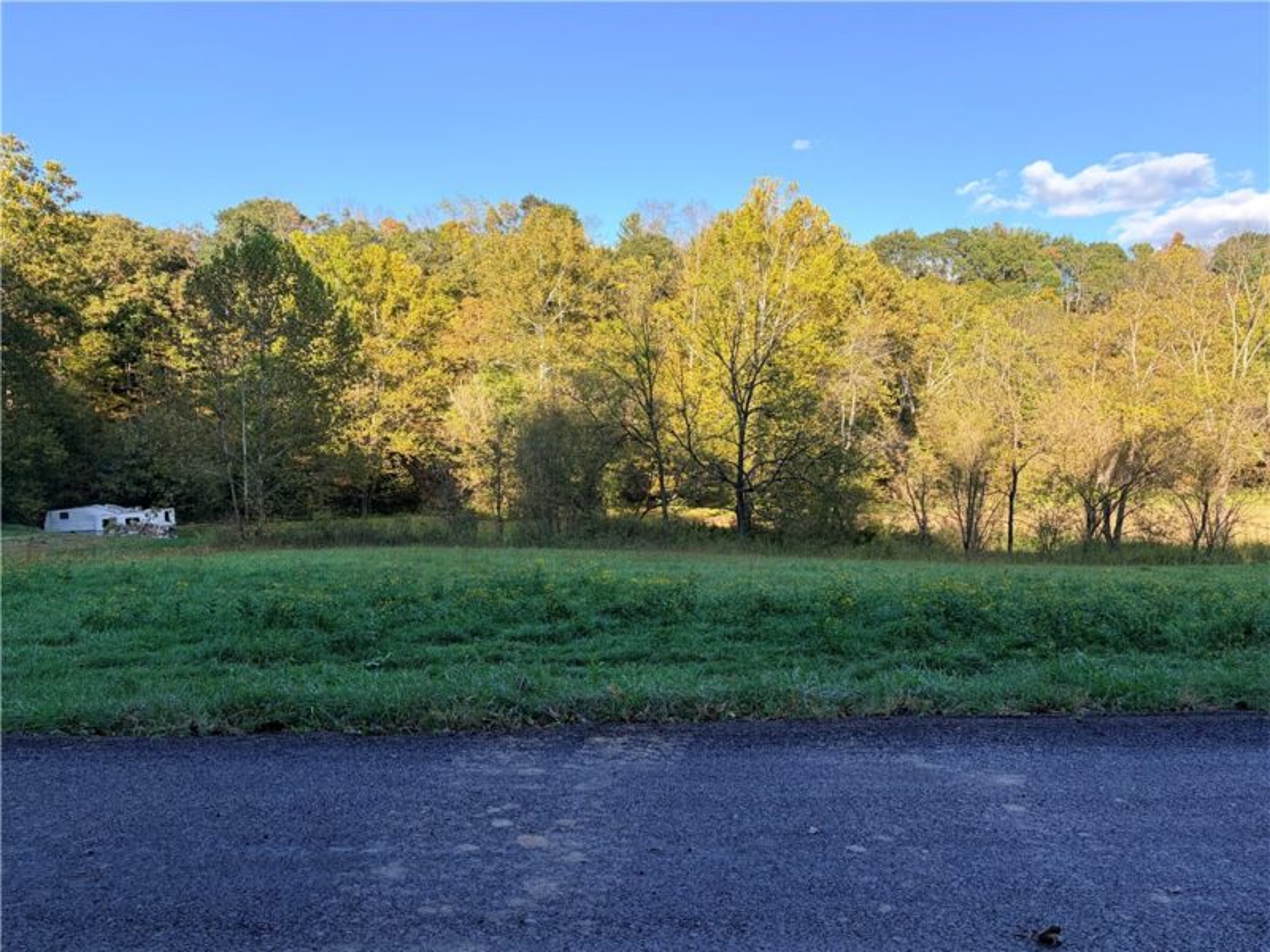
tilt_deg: -1.5
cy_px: 476
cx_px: 635
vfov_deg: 53.1
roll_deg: -0.2
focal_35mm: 26
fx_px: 954
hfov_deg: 67.3
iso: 50
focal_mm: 5.96
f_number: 1.6
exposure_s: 1/1032
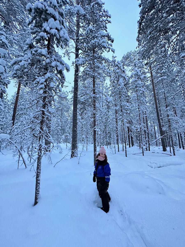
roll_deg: -0.2
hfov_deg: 85.7
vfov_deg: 102.1
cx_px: 92
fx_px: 100
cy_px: 124
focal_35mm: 14
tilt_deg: +11.8
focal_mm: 2.22
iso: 500
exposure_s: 1/60
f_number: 2.2
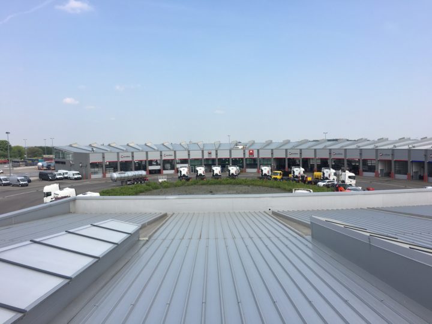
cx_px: 216
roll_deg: +1.9
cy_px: 162
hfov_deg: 61.7
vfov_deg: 48.2
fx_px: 362
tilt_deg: -5.7
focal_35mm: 29
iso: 25
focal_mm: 4.15
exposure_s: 1/1538
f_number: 2.2
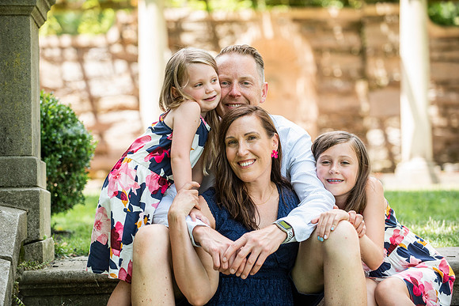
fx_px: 1594
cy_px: 153
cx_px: 230
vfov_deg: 11.0
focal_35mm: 125
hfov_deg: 16.4
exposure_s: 1/640
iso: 800
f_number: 4
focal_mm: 125
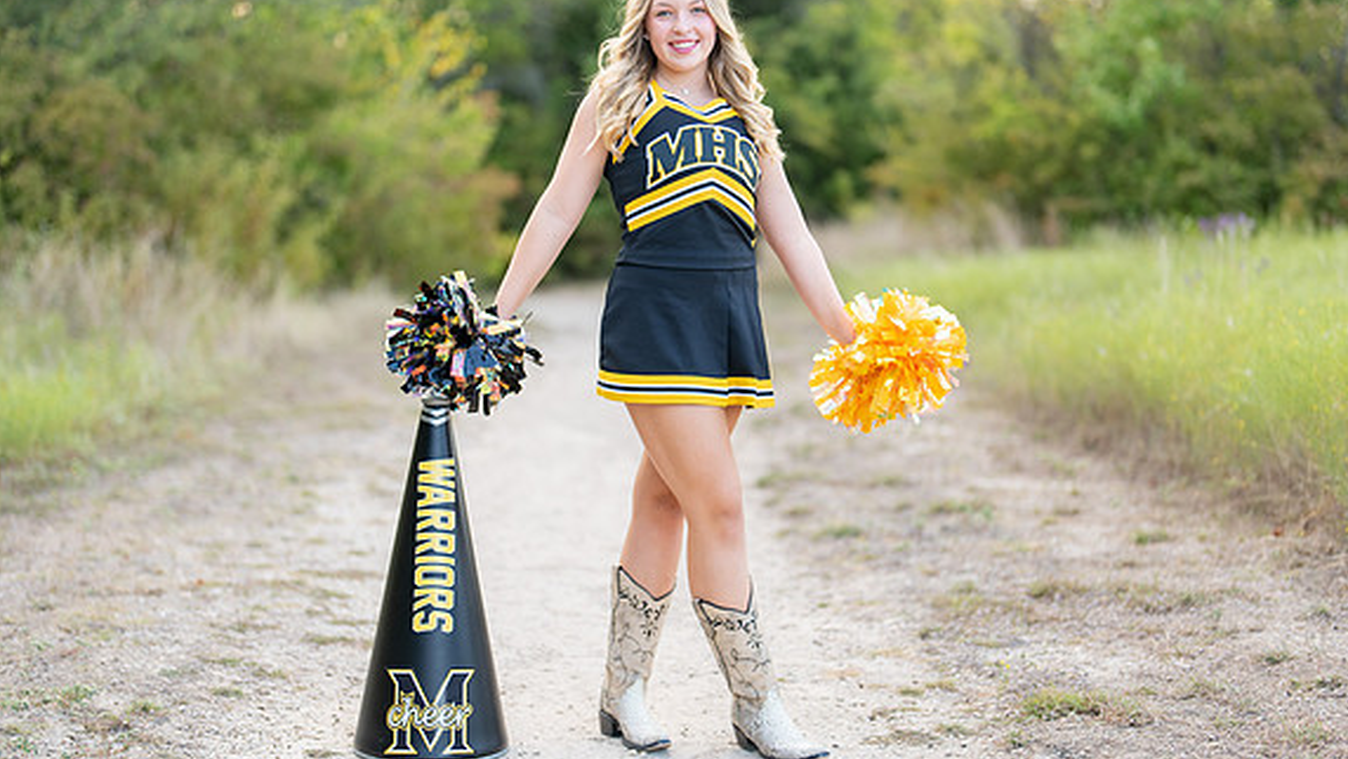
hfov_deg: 32.3
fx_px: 2324
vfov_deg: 18.5
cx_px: 681
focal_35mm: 65
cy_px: 375
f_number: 1.2
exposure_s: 1/400
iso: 125
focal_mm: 50
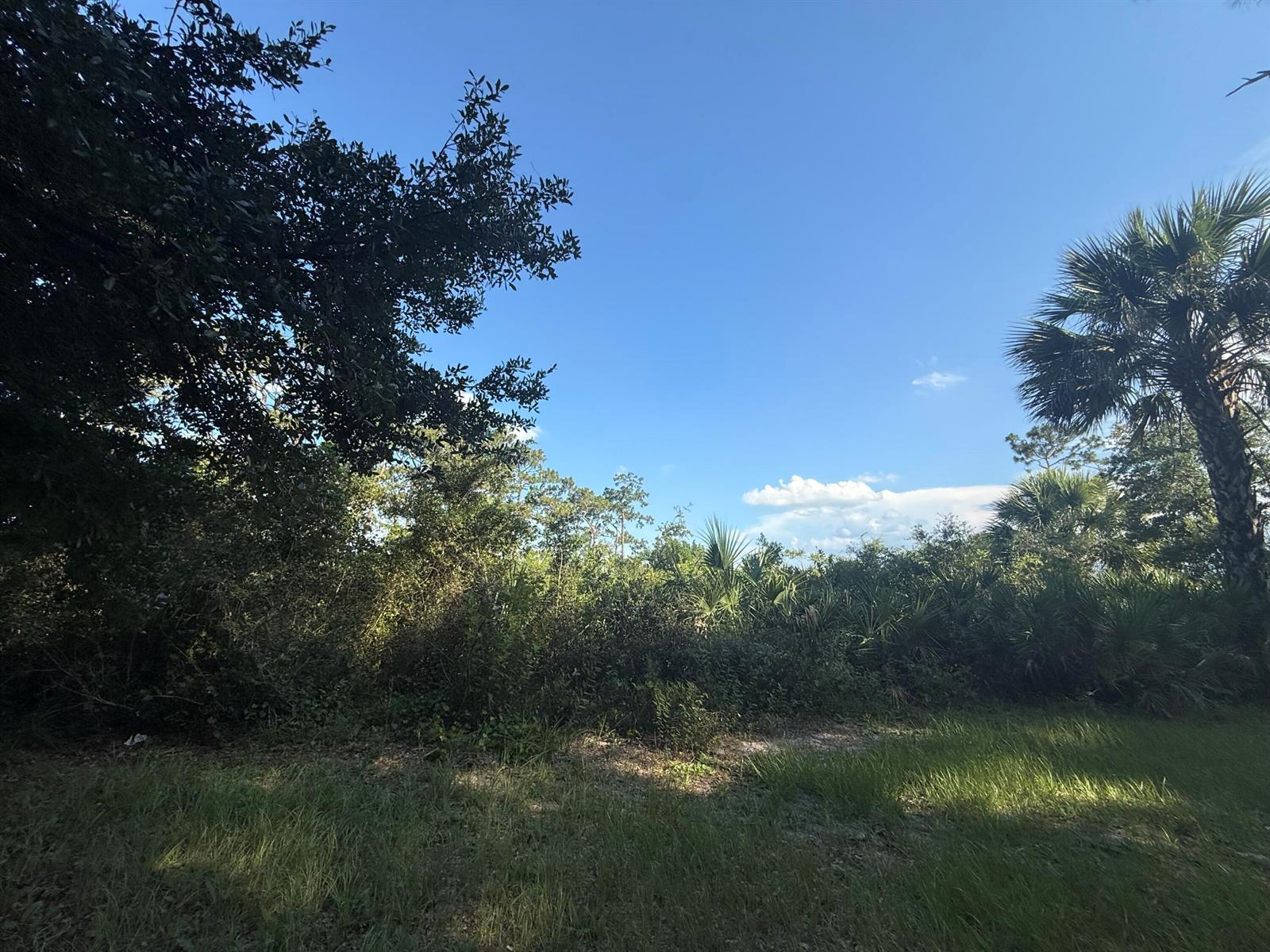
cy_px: 476
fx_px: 514
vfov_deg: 85.7
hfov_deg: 102.1
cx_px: 635
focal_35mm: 14
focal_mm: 2.22
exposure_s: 1/1125
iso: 50
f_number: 2.2
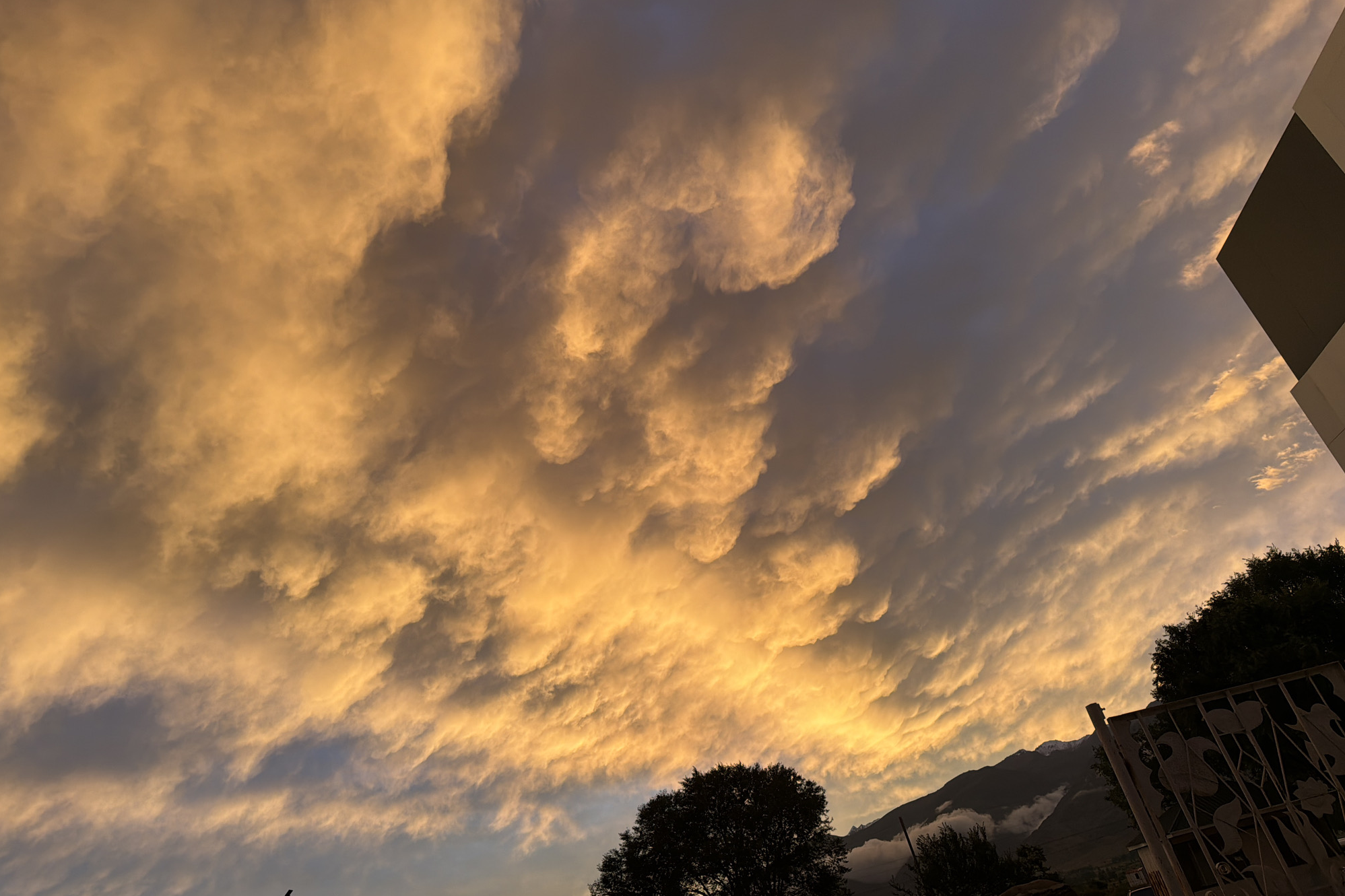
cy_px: 445
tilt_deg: +30.3
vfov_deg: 51.3
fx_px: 934
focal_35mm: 25
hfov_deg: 71.5
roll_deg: +15.3
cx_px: 672
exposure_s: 1/612
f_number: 1.78
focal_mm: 6.76
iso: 100
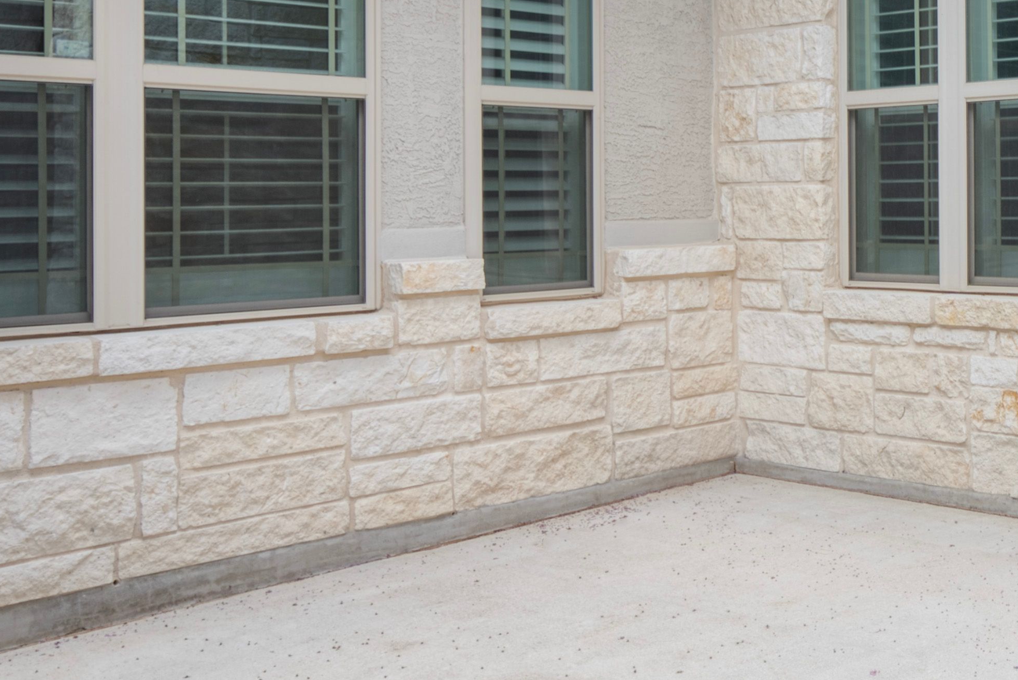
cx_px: 1026
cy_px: 177
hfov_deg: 36.2
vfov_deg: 27.2
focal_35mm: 49
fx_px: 1386
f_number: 8
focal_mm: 16
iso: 125
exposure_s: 1/25
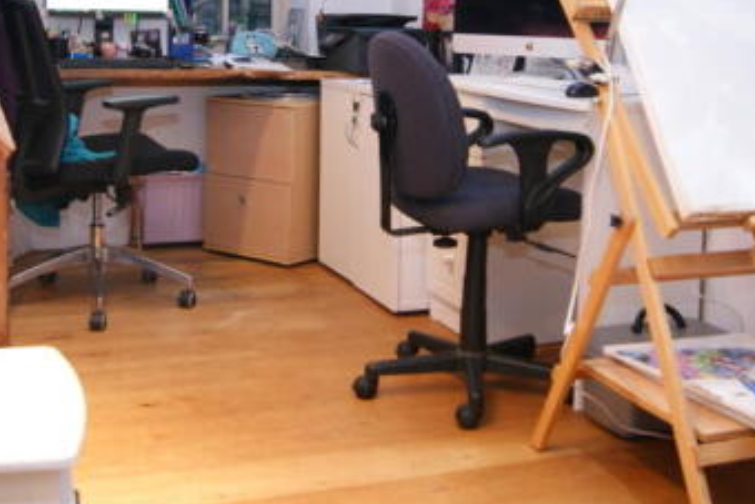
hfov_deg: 38.2
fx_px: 1091
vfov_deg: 25.4
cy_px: 72
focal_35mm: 52
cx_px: 361
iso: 400
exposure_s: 1/20
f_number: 3.5
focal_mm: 18
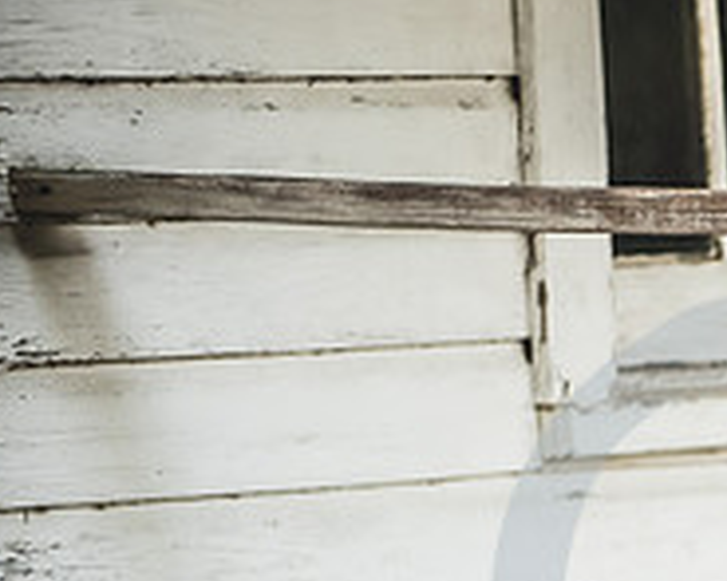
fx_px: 11075
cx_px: 1118
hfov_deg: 3.7
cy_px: 650
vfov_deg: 3.0
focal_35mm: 515
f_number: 2.8
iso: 250
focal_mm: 170
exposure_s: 1/200
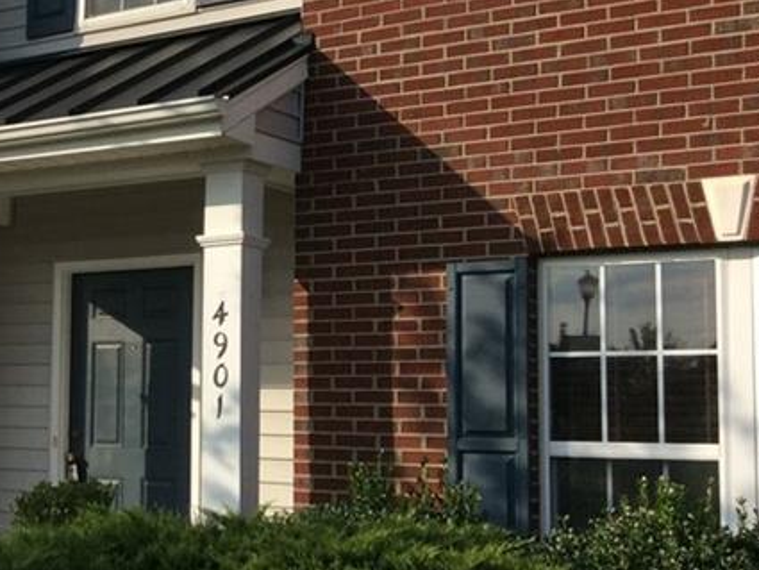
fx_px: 1689
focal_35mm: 77
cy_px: 252
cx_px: -86
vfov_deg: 19.1
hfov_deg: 23.7
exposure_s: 1/1733
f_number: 2.4
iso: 32
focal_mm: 3.3
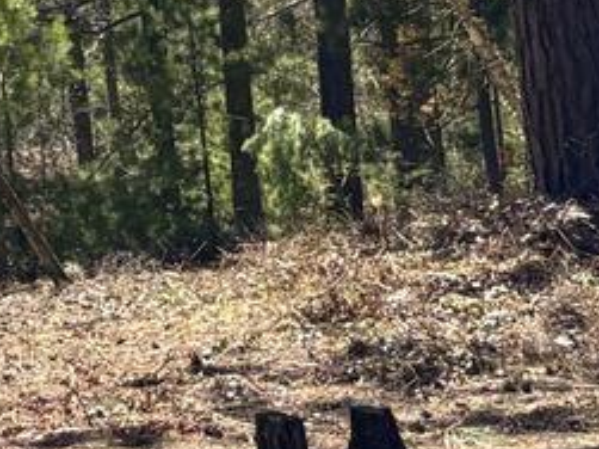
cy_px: -951
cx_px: -382
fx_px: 2871
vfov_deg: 7.7
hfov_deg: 11.3
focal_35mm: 166
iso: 50
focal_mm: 5.96
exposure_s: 1/1364
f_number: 1.6
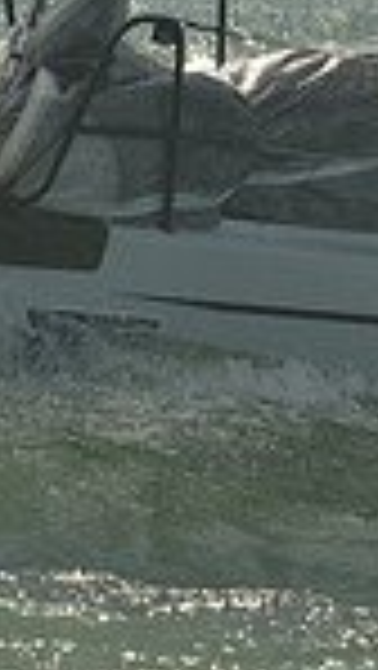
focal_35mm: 816
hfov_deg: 1.5
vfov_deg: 2.6
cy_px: 182
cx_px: 288
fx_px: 14515
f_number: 9
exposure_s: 1/1250
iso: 280
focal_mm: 200
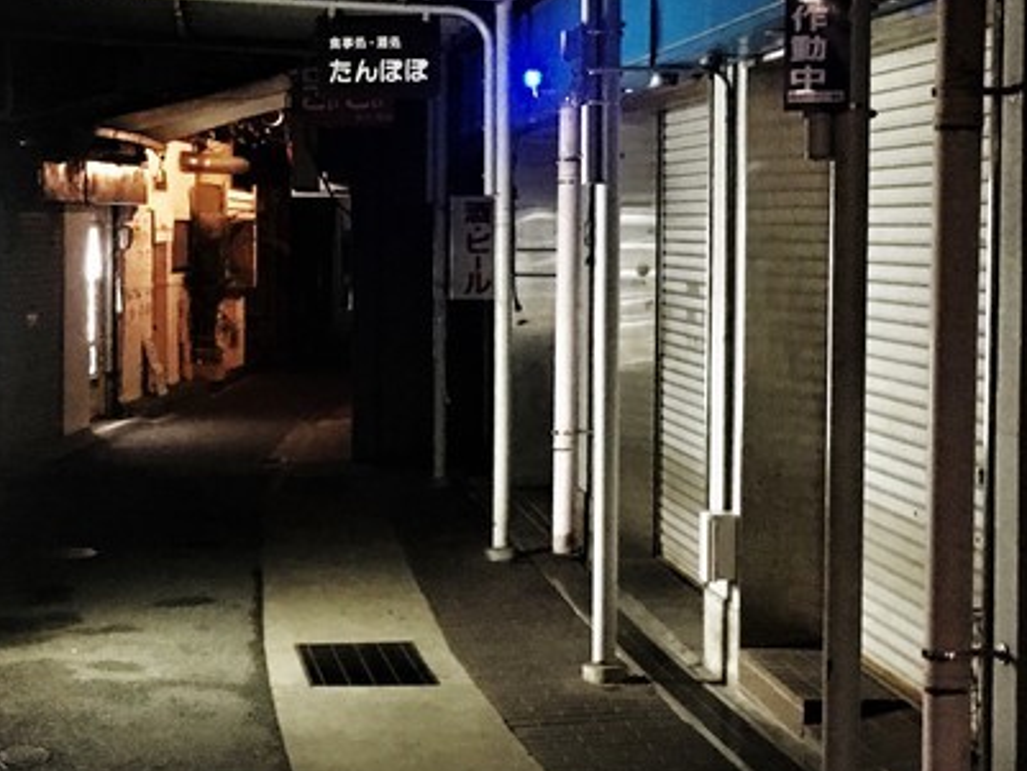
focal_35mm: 74
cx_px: 338
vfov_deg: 19.9
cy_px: 353
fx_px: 2196
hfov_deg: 26.2
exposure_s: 1/15
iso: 640
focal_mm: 4.15
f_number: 2.2
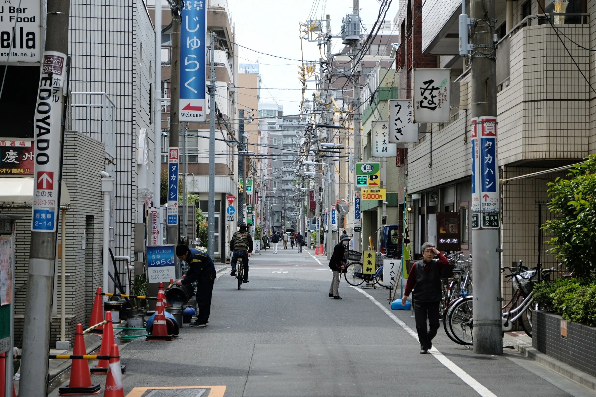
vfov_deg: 16.5
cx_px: 298
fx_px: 1374
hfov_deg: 24.5
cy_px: 198
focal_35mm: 83
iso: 400
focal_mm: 55
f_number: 4
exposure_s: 1/900
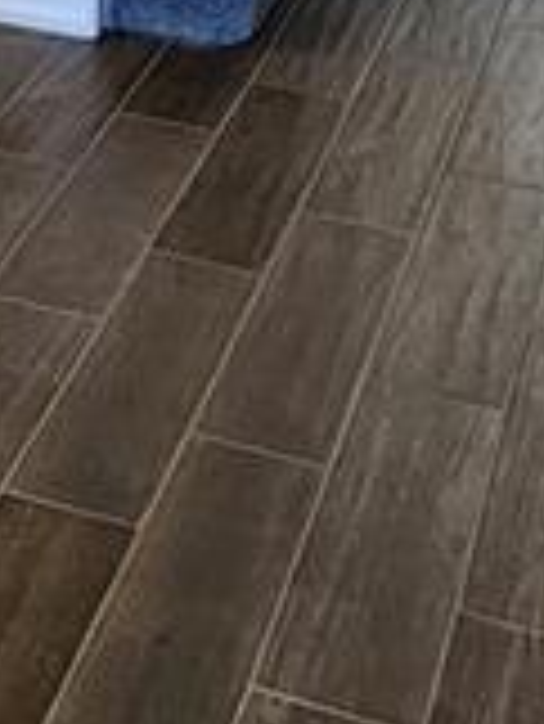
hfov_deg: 13.8
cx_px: -387
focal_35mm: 97
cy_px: -243
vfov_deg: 18.6
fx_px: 2030
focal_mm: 2.2
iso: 250
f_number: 2.2
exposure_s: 1/60
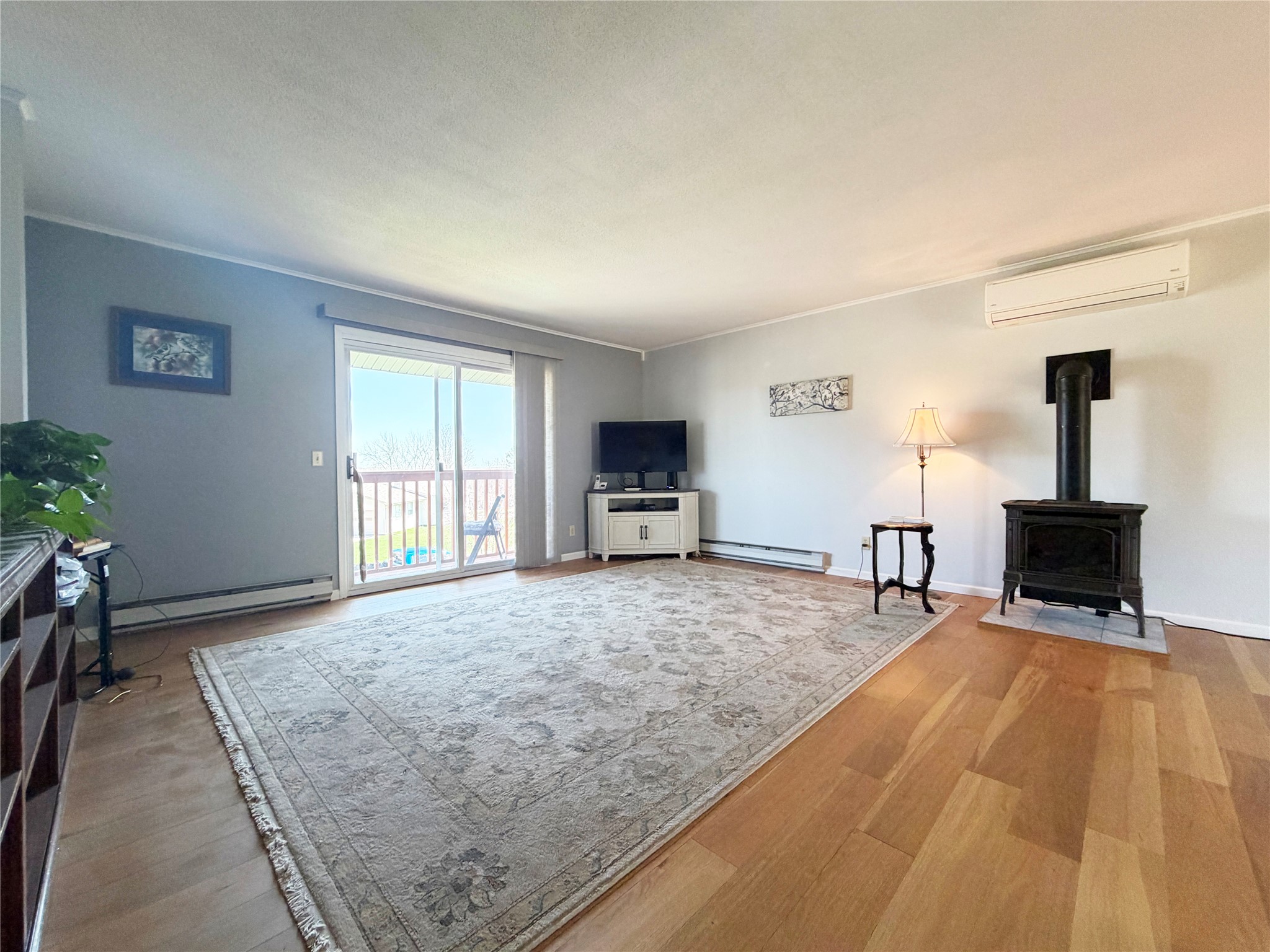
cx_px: 635
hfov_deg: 102.1
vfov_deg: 85.7
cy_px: 476
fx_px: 514
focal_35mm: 14
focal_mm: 2.22
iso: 200
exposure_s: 1/60
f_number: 2.2
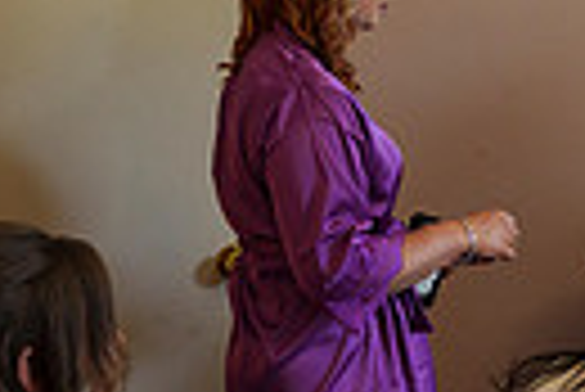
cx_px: 972
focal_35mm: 125
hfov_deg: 14.8
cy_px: 182
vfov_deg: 11.0
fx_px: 2033
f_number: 2.8
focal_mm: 28
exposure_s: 1/200
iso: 800
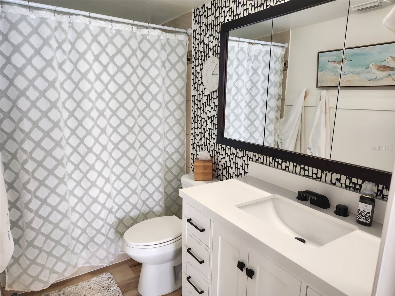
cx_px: 198
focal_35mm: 23
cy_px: 148
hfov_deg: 73.9
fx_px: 262
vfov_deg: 58.9
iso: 160
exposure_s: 1/120
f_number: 1.8
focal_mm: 5.4
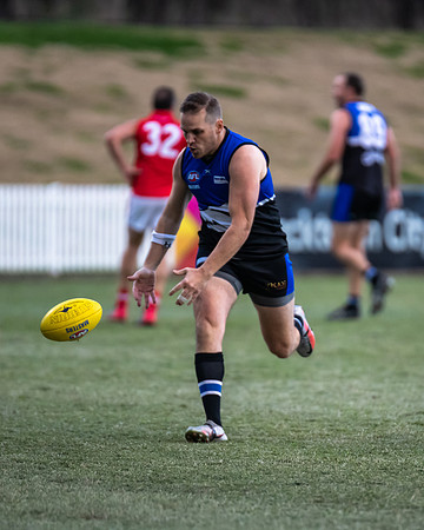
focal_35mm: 509
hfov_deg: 3.0
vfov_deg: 3.8
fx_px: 7989
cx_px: 308
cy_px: 310
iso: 2000
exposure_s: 1/1250
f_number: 2.8
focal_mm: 300
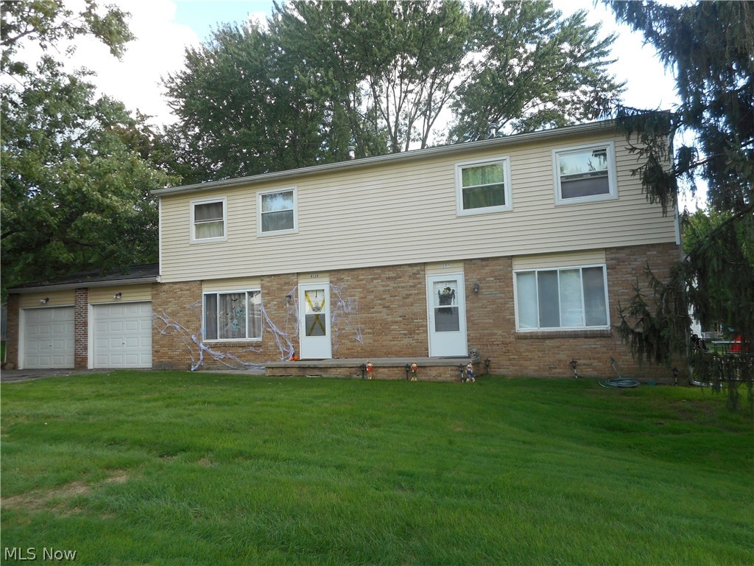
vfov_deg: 54.9
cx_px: 377
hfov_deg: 69.4
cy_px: 283
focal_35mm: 25
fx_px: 545
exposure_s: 1/160
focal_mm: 4.5
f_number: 3.7
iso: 80
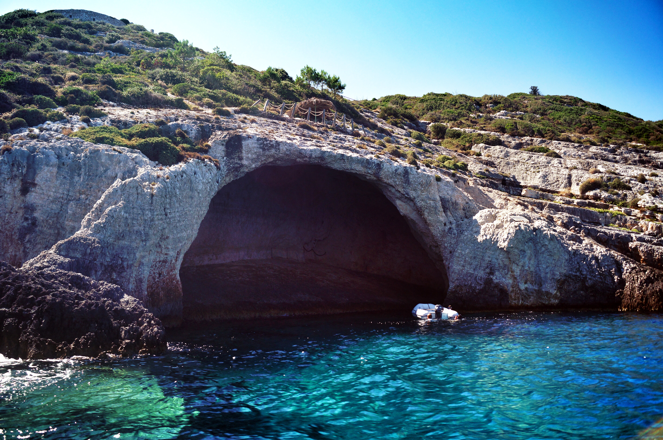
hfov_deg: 67.4
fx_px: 497
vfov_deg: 47.8
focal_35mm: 27
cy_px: 220
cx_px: 332
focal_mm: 18
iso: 125
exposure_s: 1/60
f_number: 4
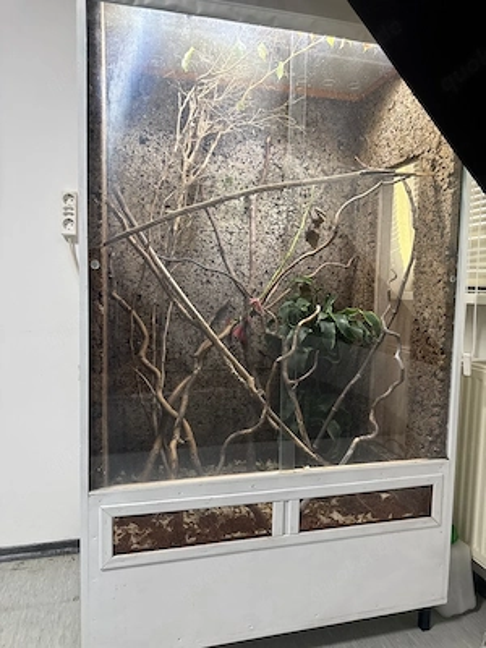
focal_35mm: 24
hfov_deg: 56.8
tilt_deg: -3.9
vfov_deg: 71.6
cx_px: 243
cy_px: 324
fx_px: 449
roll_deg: -1.8
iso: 200
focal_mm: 6.76
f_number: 1.78
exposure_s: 1/80
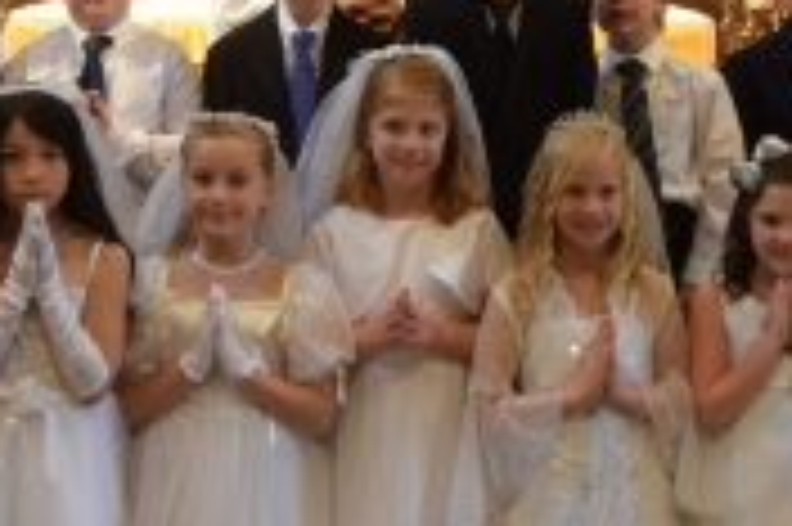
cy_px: 52
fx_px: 2179
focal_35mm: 99
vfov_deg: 13.7
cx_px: 351
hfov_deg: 20.6
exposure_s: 1/60
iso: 1800
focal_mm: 29
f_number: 4
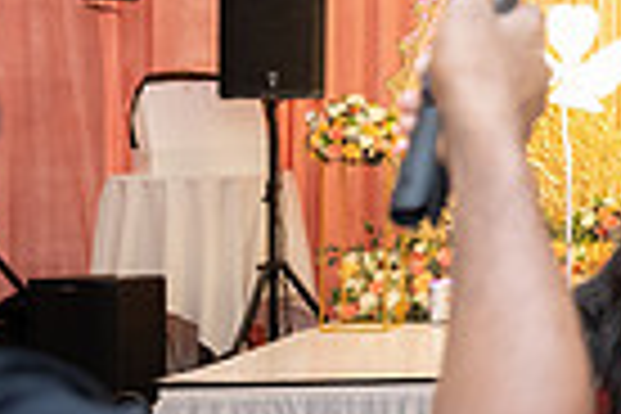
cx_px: 1274
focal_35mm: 103
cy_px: 65
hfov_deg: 15.5
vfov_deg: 13.2
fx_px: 1777
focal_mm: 24
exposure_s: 1/160
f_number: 3.2
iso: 1250
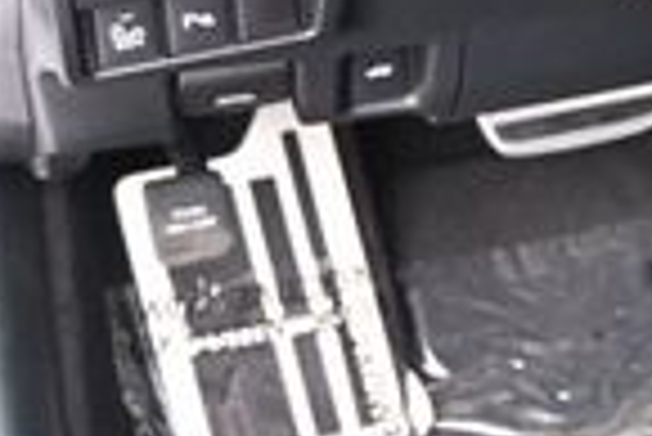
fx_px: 2576
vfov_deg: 9.6
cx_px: 1335
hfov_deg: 12.5
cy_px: -76
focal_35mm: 142
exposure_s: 1/125
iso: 720
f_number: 4
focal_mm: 21.5
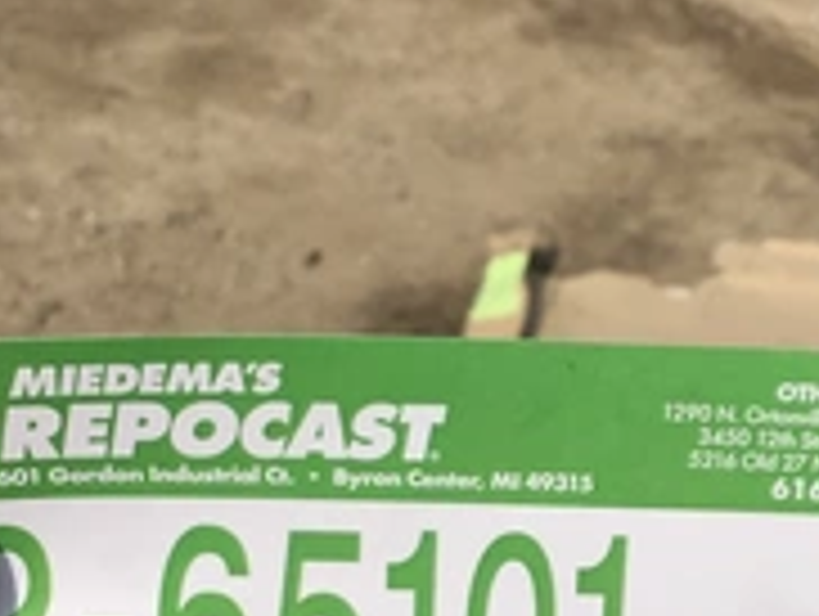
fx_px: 1611
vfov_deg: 21.3
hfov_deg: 28.3
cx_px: 558
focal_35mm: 68
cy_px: 526
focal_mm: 3.3
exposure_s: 1/3704
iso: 25
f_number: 2.4
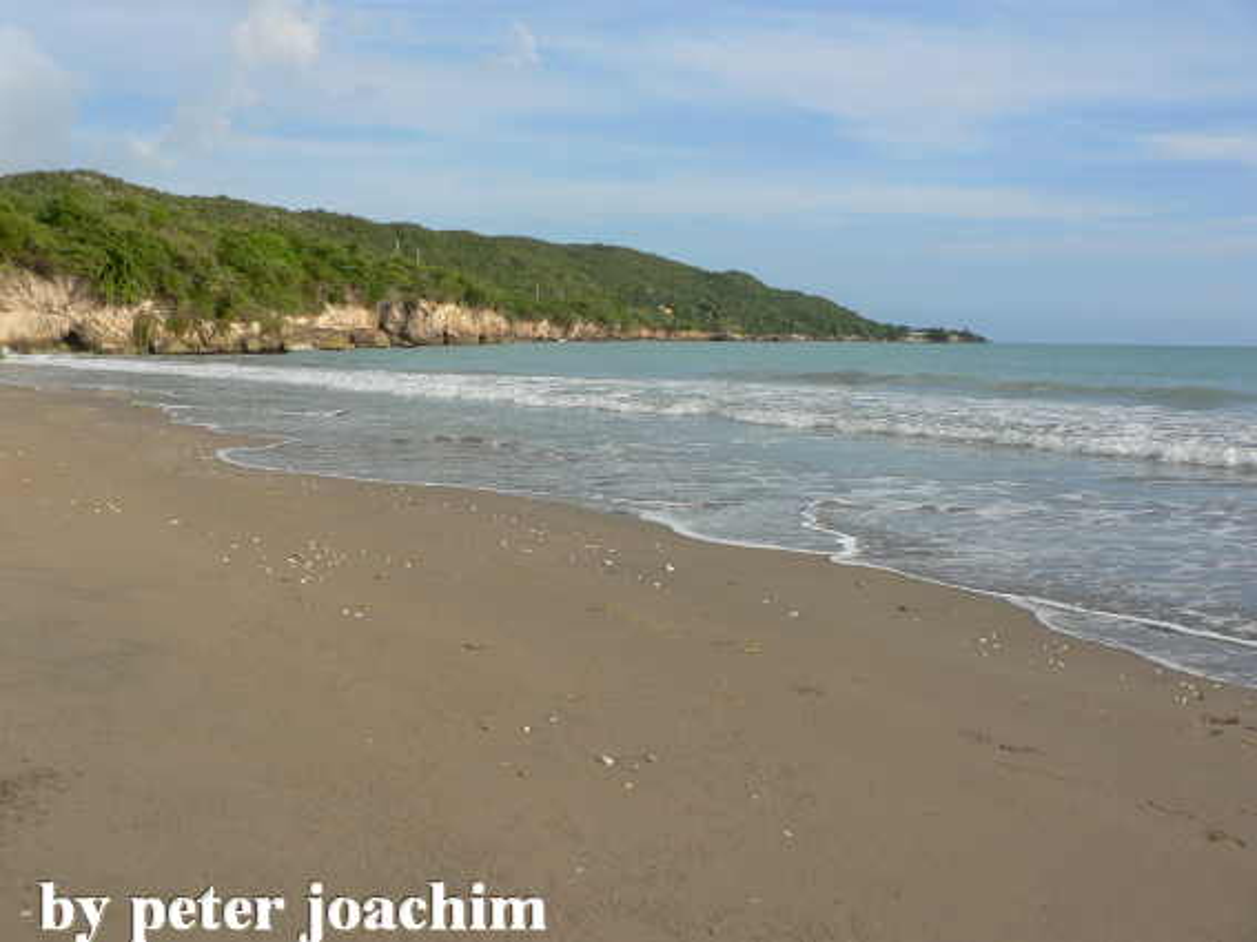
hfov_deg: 52.6
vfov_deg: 40.7
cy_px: 471
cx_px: 628
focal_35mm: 35
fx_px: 1271
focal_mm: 6
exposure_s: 1/400
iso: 64
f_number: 4.5
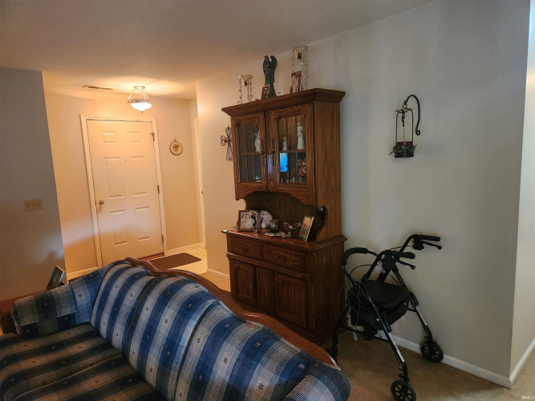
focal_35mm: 23
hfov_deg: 73.9
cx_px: 268
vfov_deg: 58.9
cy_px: 200
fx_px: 355
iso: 640
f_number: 1.8
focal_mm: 5.4
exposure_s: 1/60
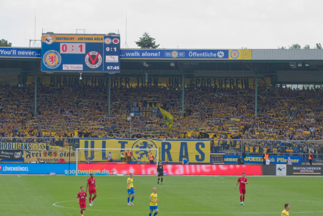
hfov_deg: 11.2
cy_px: 127
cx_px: 146
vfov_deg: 7.5
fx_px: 1652
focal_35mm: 184
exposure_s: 1/400
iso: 400
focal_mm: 44.9
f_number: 8
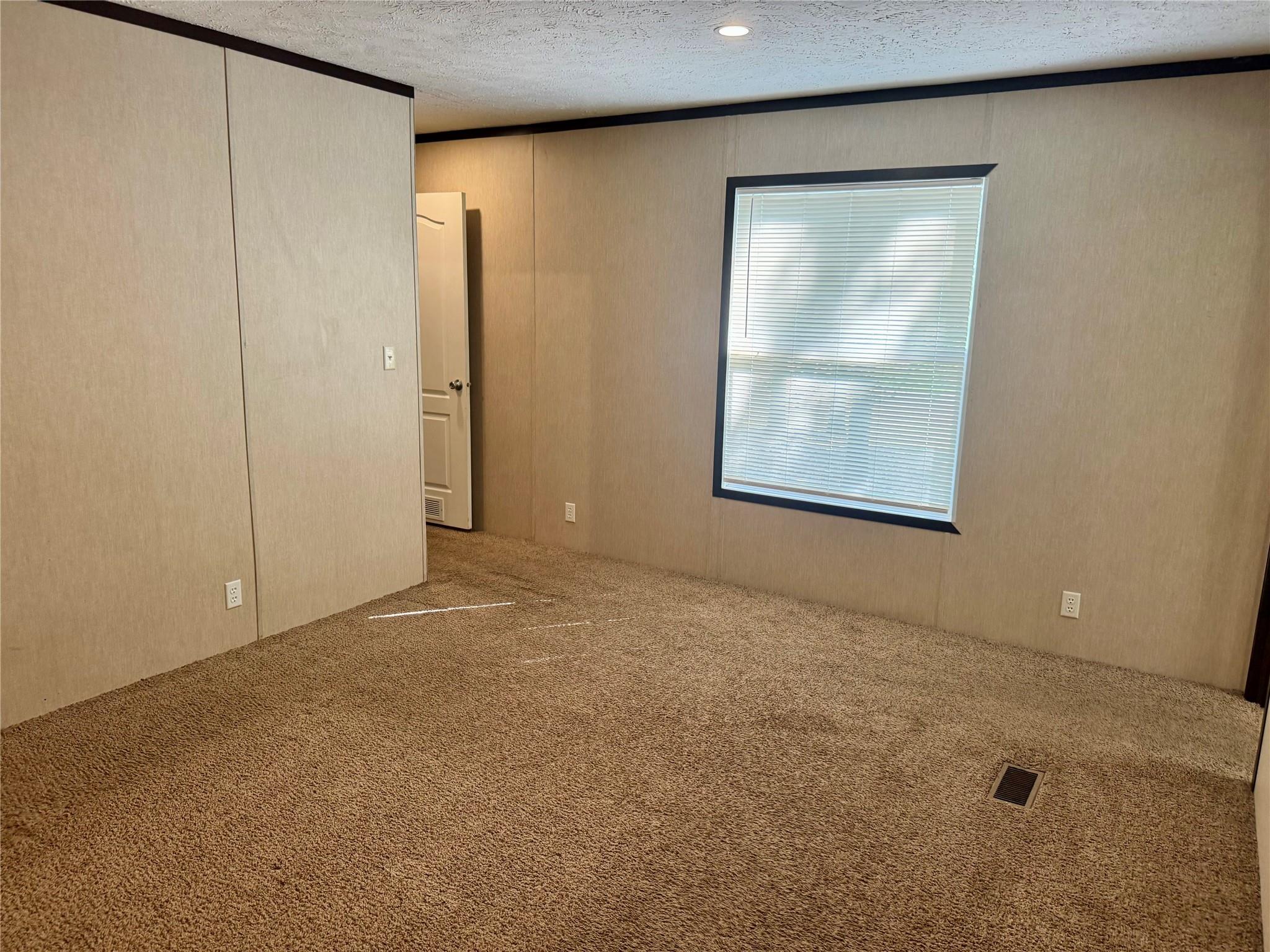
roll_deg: -2.0
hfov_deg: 71.6
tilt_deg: -11.7
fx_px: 881
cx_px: 635
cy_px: 476
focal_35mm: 24
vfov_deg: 56.8
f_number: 1.78
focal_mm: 6.76
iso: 200
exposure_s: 1/120
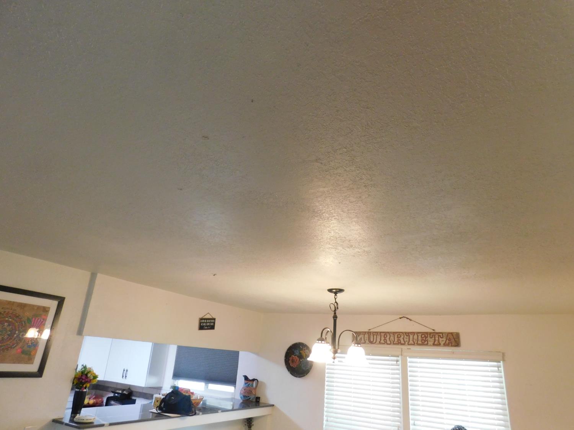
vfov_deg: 58.9
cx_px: 287
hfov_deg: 73.9
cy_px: 215
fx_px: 381
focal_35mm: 23
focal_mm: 4
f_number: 3
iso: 400
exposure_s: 1/25
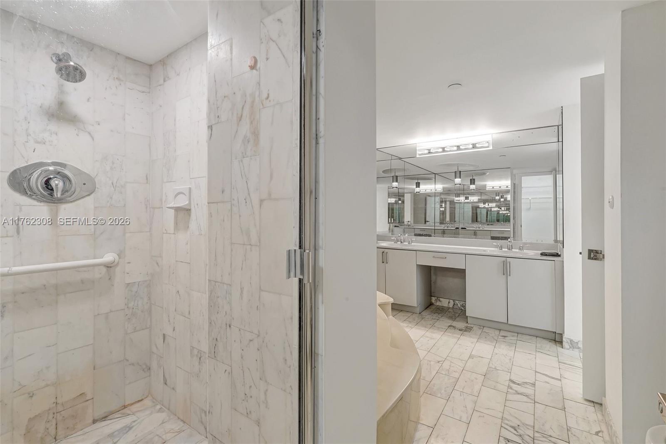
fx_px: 305
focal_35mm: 16
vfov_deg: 72.1
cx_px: 333
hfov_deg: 95.0
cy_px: 222
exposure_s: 1/5
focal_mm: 16.5
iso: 640
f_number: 14
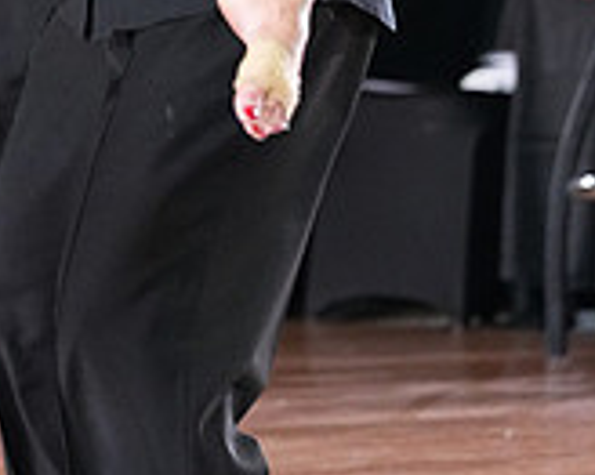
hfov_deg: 3.1
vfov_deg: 2.5
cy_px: -232
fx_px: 10824
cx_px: 180
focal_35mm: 615
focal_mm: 185
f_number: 4.5
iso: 6400
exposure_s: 1/400
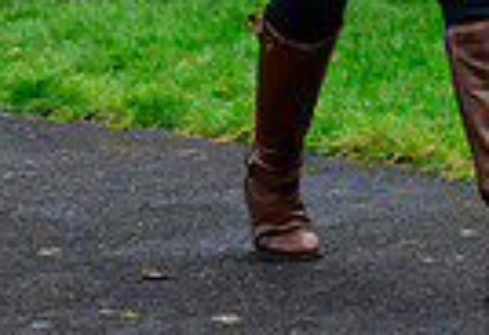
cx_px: 300
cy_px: -408
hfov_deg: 2.7
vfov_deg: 1.8
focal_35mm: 758
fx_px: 10391
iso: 3200
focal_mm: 155
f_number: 5
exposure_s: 1/1000
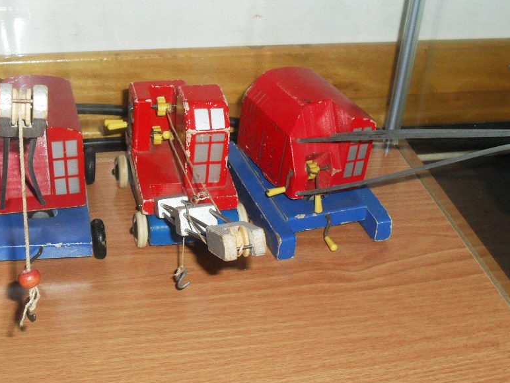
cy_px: 179
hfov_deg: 29.8
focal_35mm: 65
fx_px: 958
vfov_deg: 22.6
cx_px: 251
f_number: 3.9
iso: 200
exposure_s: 1/45
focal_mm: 8.7
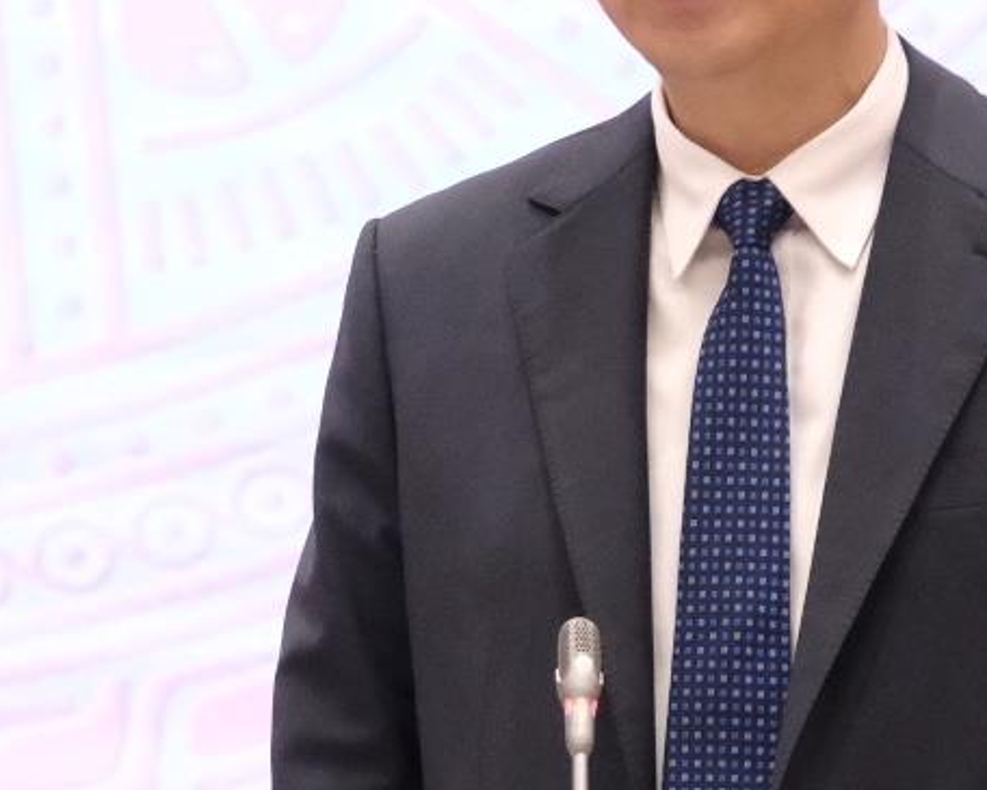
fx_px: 14521
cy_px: 548
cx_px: -93
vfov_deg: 3.1
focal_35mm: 497
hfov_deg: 3.9
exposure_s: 1/125
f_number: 6.4
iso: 6400
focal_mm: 90.4
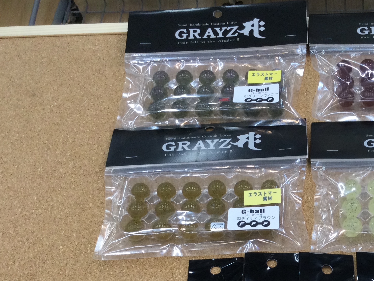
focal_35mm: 67
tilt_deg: -58.8
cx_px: 329
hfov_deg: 28.0
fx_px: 724
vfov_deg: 21.3
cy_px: 270
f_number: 2.4
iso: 25
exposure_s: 1/30
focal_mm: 3.3
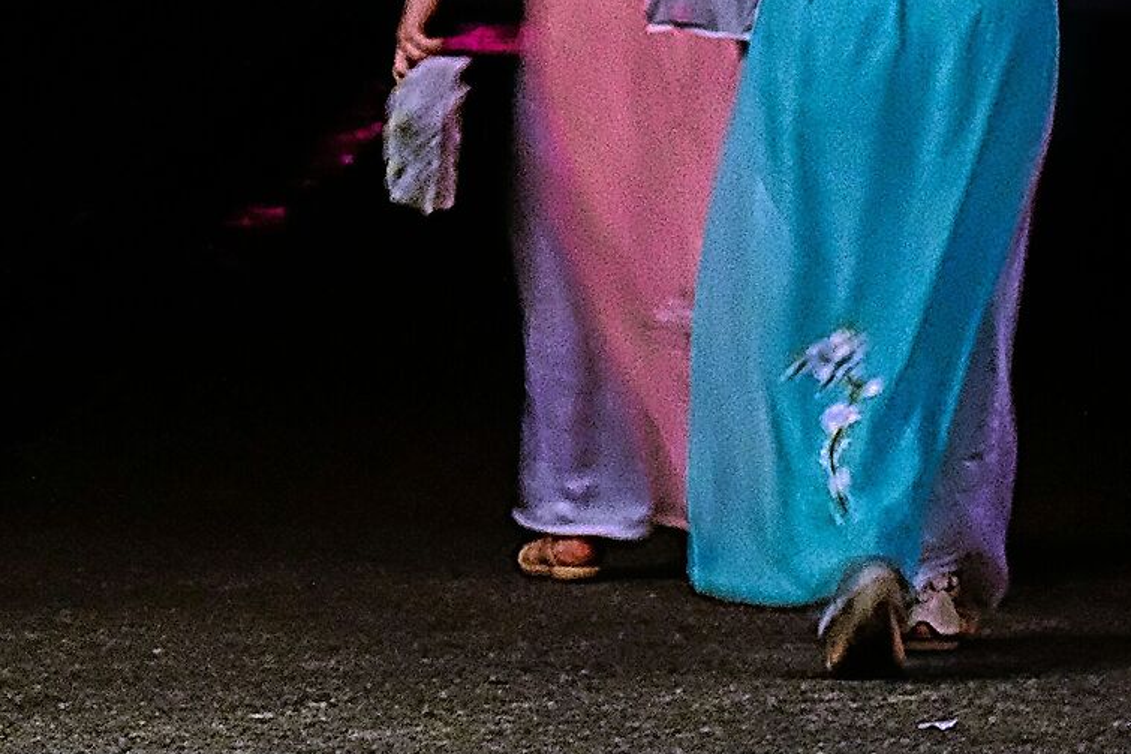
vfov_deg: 2.8
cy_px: -147
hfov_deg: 4.1
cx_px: 1508
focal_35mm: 496
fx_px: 15578
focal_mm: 104.2
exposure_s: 1/10
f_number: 5.6
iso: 3200
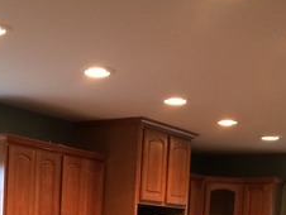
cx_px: 49
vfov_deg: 16.8
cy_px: 292
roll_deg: -1.6
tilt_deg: -5.2
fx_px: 678
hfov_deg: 23.4
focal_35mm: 82
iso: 160
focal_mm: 4.15
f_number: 2.2
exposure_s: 1/30
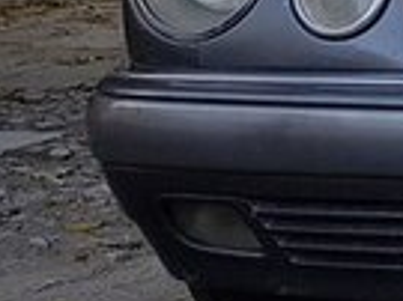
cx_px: 836
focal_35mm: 127
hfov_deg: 13.2
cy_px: -88
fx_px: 1477
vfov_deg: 11.4
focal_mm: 4.2
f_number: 1.7
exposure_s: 1/652
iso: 40
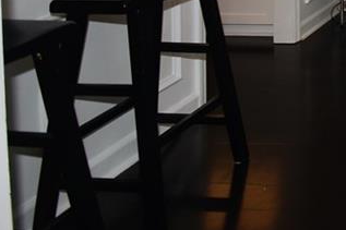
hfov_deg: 25.3
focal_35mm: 56
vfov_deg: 20.4
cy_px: -125
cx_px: 539
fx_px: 536
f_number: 4.5
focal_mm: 11.5
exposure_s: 1/60
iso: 100
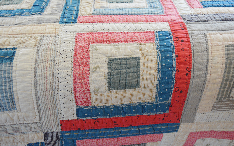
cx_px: 118
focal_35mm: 34
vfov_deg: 37.3
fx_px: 217
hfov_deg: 56.7
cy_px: 73
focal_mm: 22
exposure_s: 1/60
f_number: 4
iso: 800
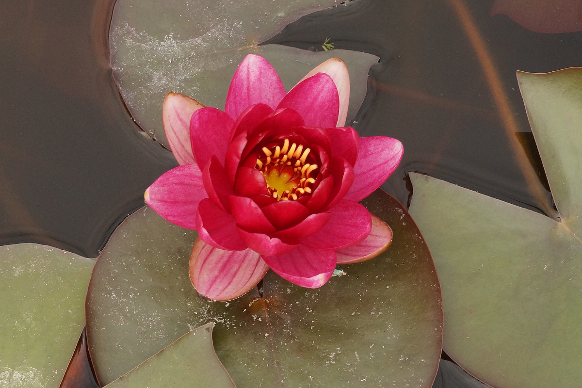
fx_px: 2425
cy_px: 194
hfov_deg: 13.7
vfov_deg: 9.1
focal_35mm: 150
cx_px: 291
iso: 500
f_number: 13
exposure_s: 1/160
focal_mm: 100
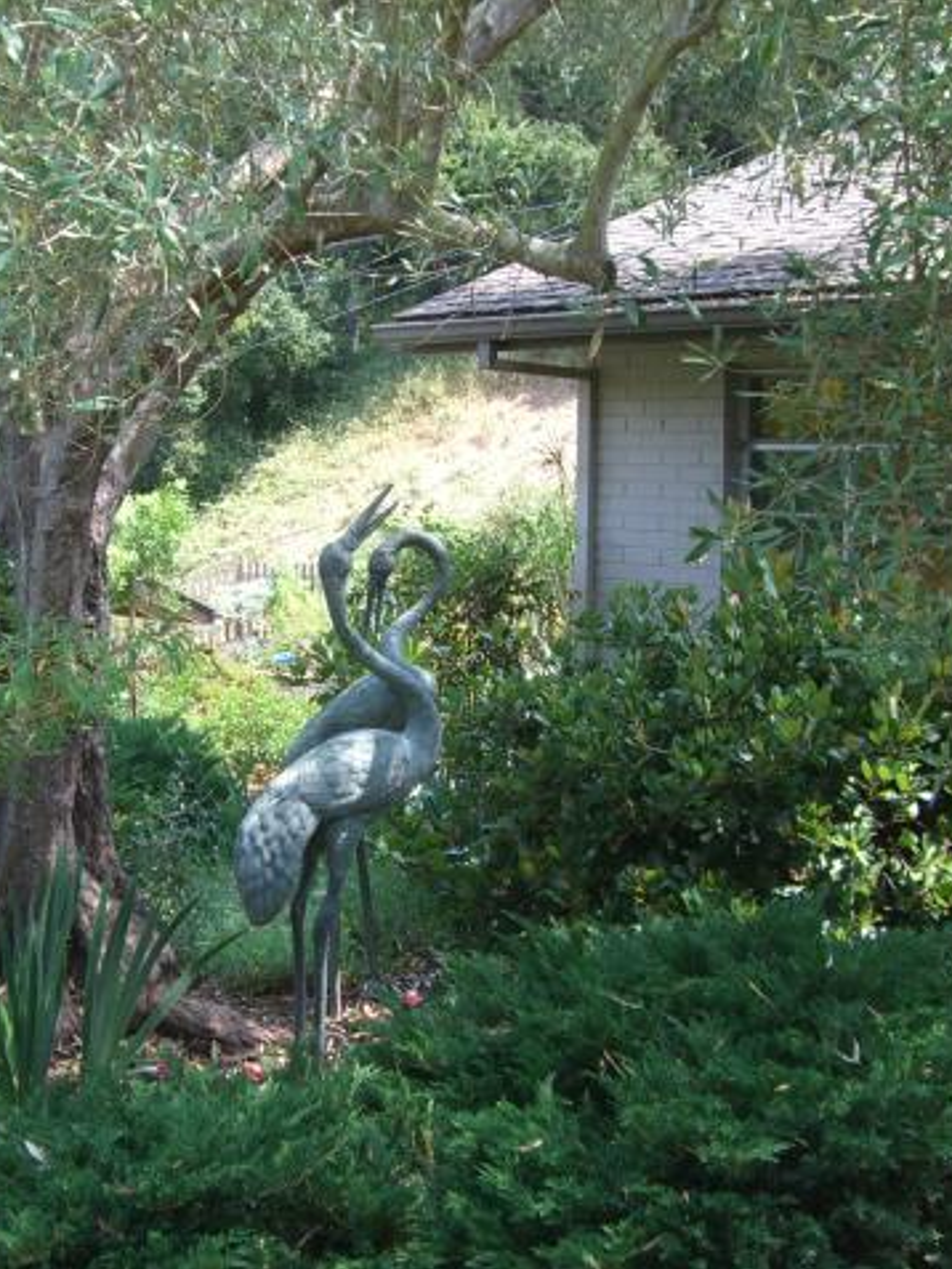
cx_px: 391
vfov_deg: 37.5
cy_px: 633
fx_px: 1869
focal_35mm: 51
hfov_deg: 28.5
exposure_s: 1/200
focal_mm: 6.2
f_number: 2.7
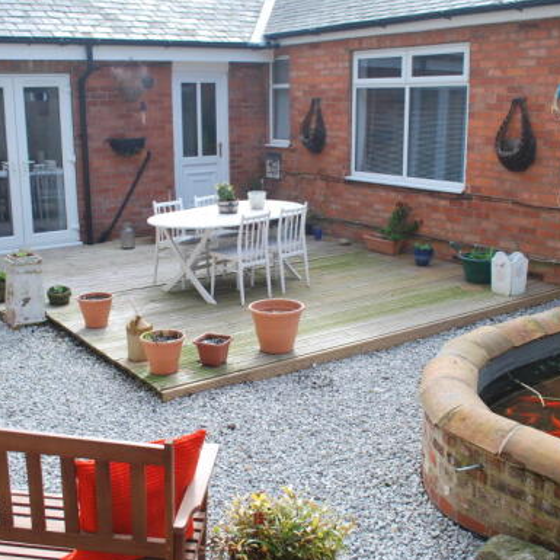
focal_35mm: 39
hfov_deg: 42.8
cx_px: 261
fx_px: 714
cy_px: 257
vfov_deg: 42.8
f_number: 6.3
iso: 100
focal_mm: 18
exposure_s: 1/160
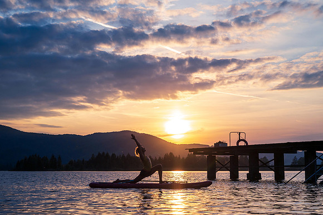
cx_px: 162
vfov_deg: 21.9
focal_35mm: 62
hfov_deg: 32.4
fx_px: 555
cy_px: 108
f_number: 8
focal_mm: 60
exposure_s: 1/4000
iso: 640
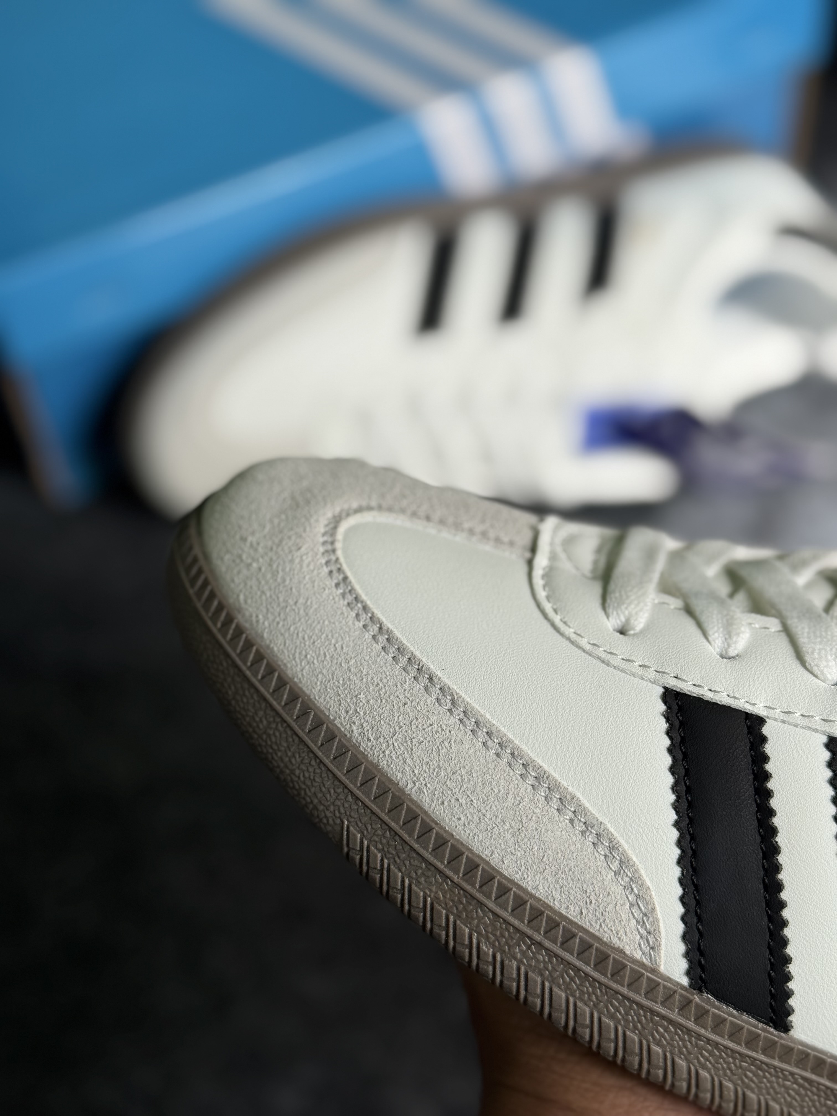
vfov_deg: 39.7
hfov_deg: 30.3
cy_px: 558
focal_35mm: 48
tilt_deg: -52.8
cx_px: 418
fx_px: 1547
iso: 64
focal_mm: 6.76
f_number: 1.78
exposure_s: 1/802
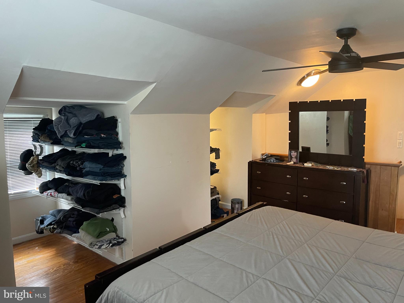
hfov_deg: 67.3
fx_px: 303
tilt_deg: -6.6
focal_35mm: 26
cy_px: 152
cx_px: 202
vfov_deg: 53.1
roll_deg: +1.5
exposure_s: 1/60
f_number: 1.6
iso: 250
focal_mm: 4.2
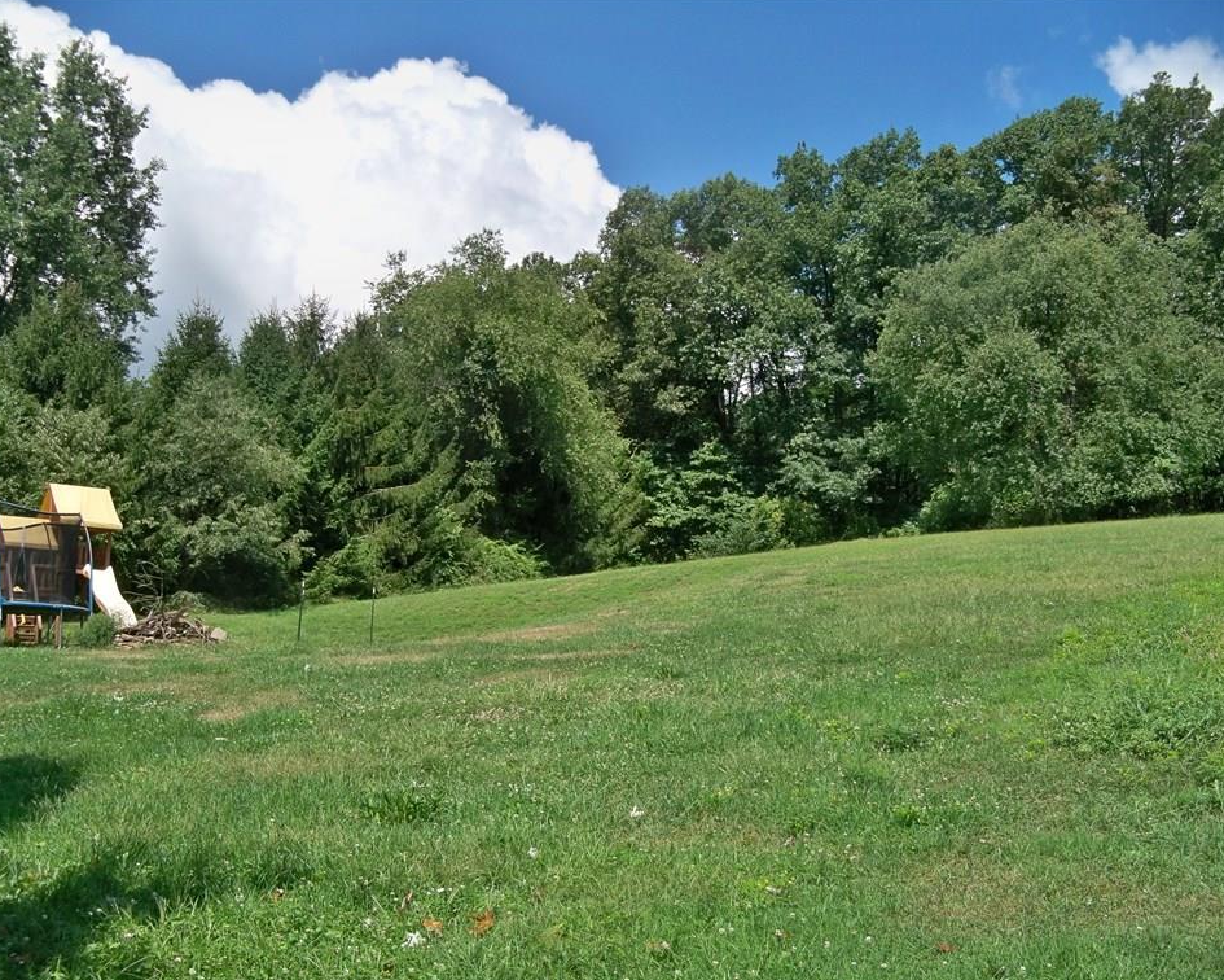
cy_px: 491
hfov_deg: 49.0
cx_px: 567
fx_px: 1340
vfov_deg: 40.1
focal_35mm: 37
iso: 80
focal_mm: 6.2
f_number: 3.5
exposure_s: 1/640
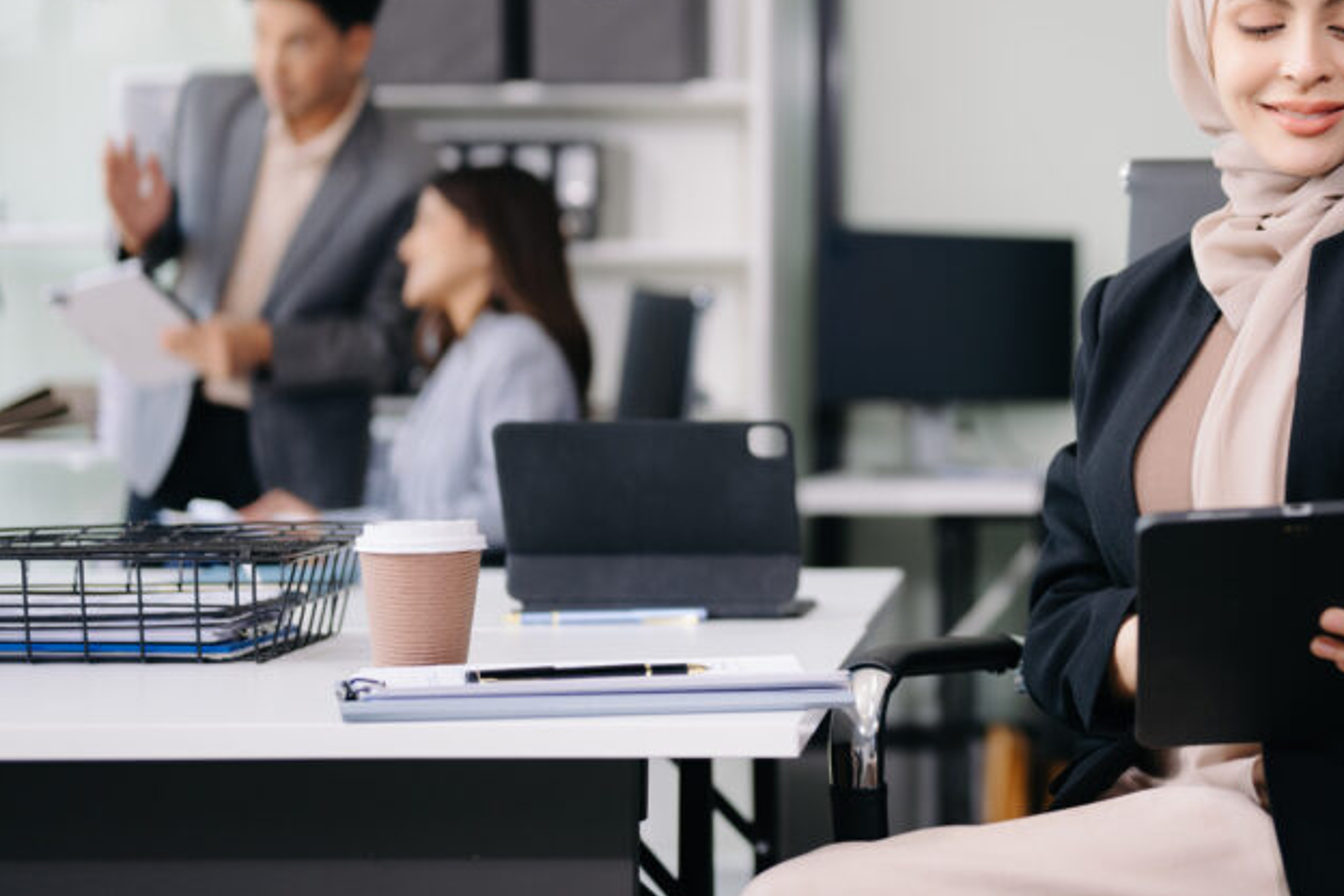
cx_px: 1049
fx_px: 3061
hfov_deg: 24.4
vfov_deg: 16.6
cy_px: 296
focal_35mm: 82
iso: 160
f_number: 1.8
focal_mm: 50
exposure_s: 1/125
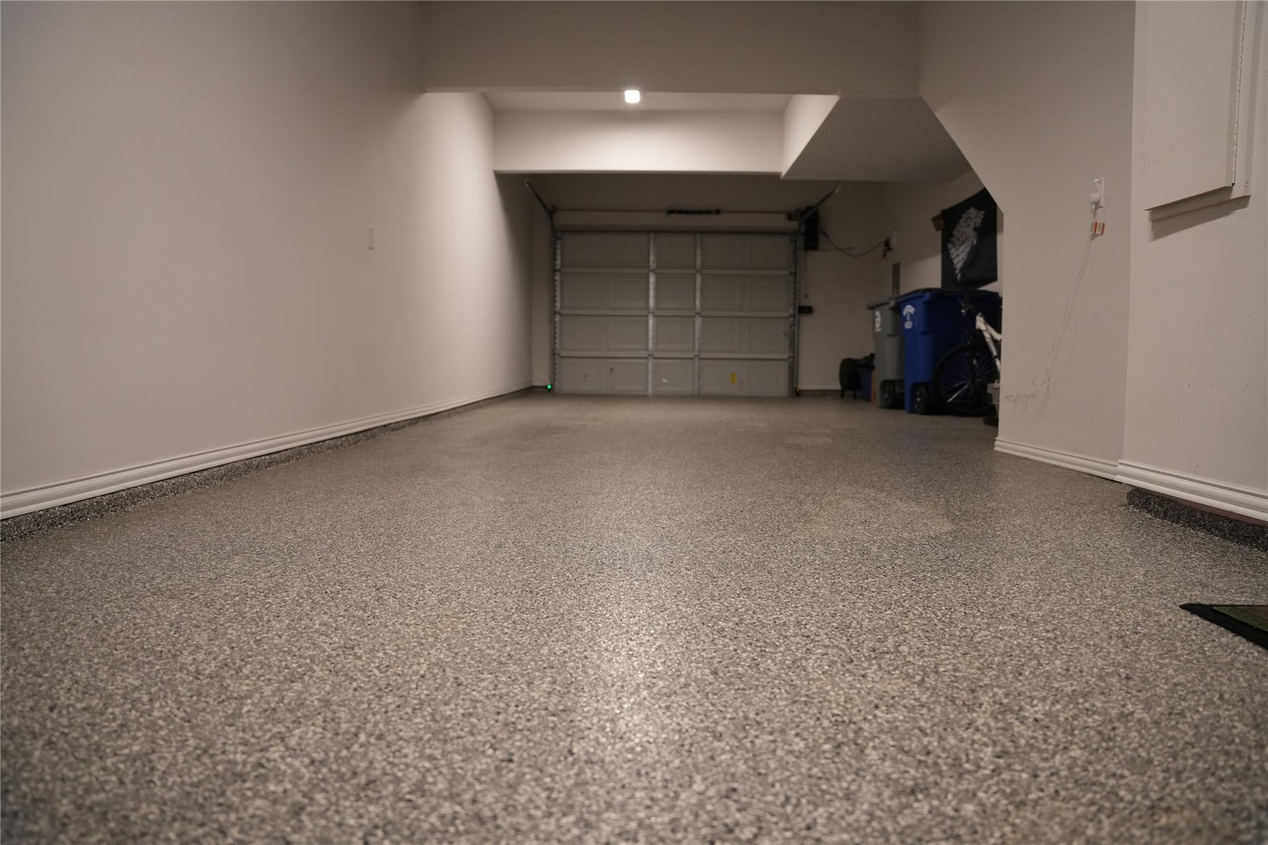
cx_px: 634
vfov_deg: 53.1
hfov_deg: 73.7
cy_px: 422
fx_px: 845
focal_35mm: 24
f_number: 2.8
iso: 1600
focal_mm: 24
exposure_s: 1/160
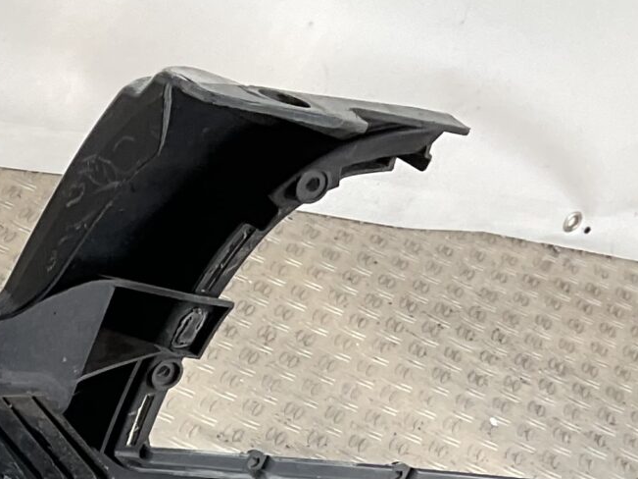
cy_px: 934
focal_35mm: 114
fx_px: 2101
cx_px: -324
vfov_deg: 11.7
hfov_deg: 15.8
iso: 20
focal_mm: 3
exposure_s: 1/120
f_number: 1.8
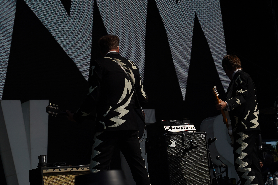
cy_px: 92
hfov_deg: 19.5
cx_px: 139
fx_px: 811
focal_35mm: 105
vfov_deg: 13.0
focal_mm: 105
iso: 100
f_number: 8
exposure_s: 1/800
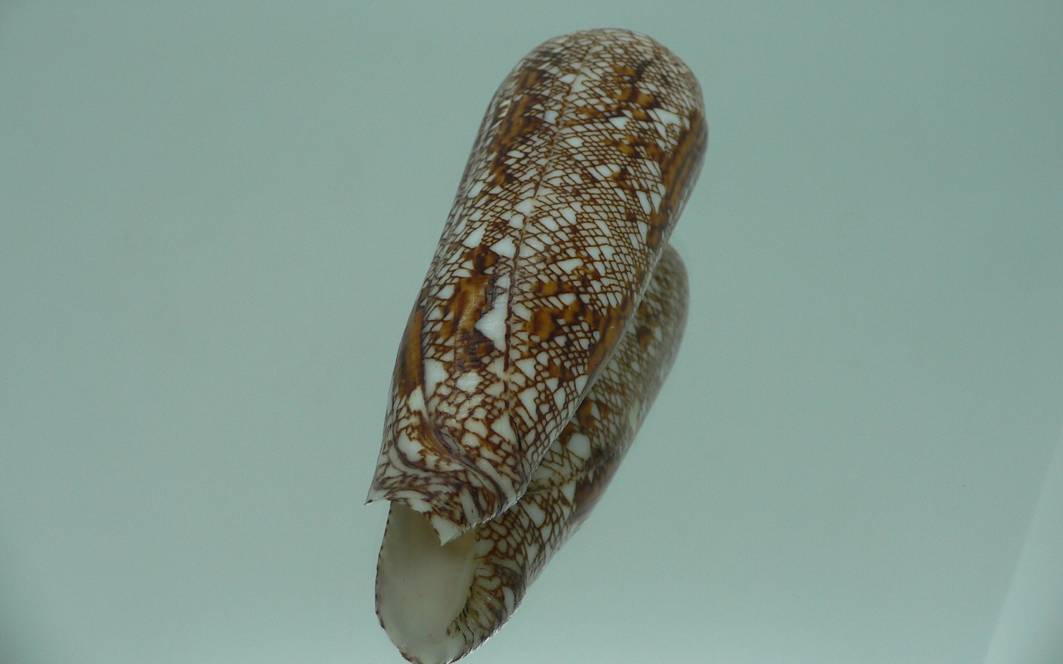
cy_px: 284
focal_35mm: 38
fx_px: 1101
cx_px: 536
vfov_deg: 33.5
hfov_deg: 51.5
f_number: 2.8
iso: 80
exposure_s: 1/60
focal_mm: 4.6
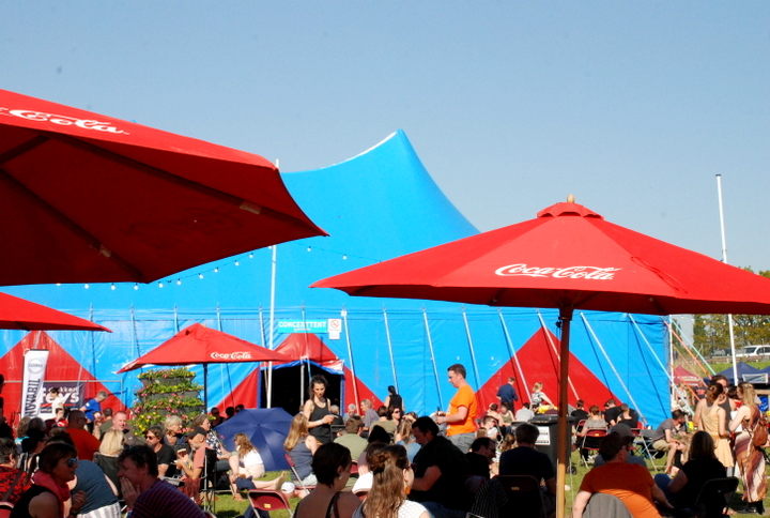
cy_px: 259
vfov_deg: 22.7
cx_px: 385
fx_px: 1287
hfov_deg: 33.3
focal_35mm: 60
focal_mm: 40
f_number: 14
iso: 1250
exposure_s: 1/800
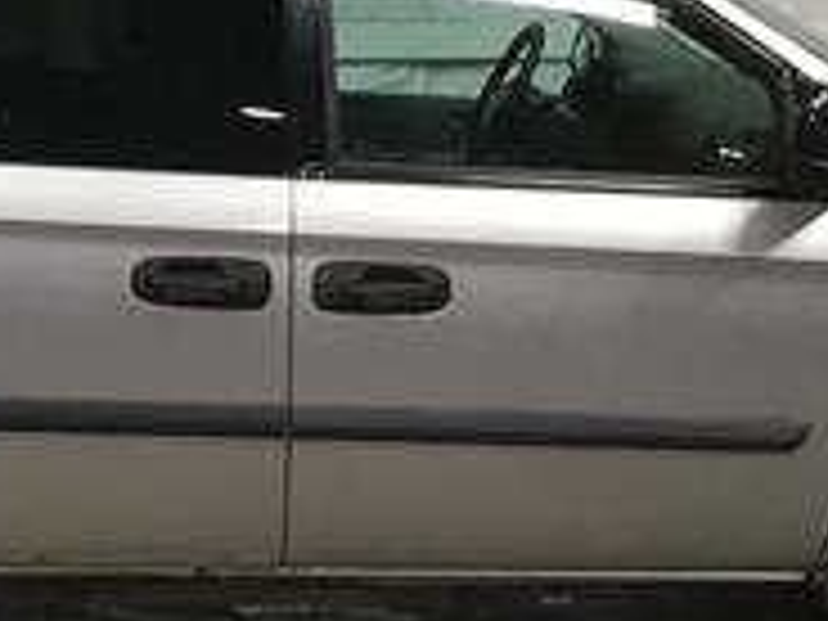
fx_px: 2583
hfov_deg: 18.0
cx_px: 153
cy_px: 171
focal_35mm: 108
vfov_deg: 13.7
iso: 50
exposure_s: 1/30
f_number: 2.4
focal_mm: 3.3
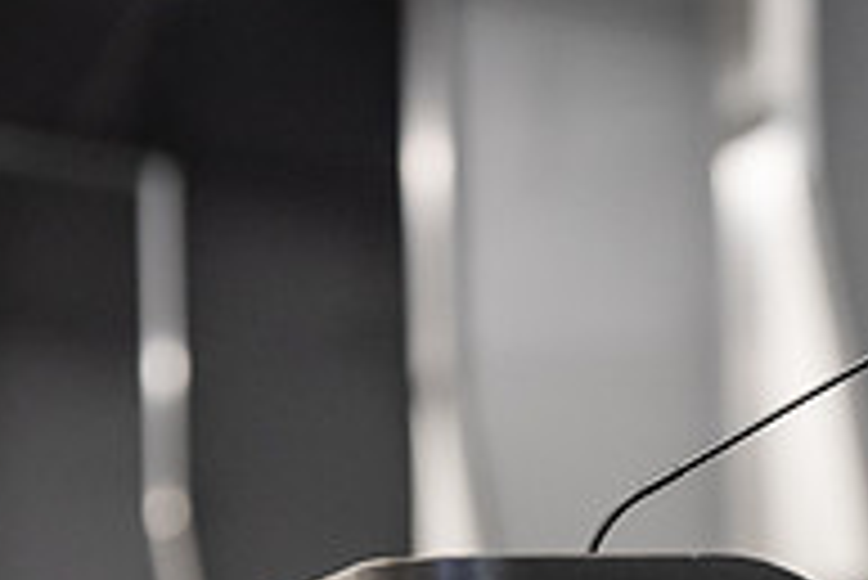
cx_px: 1160
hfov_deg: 5.1
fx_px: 9772
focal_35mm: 405
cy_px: 357
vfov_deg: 3.4
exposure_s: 1/200
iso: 3200
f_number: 3.2
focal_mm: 135
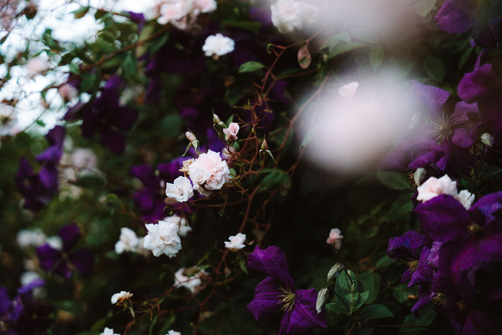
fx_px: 976
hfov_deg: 28.8
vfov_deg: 19.5
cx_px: 251
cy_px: 168
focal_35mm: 70
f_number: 2.8
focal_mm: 70
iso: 800
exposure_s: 1/4000
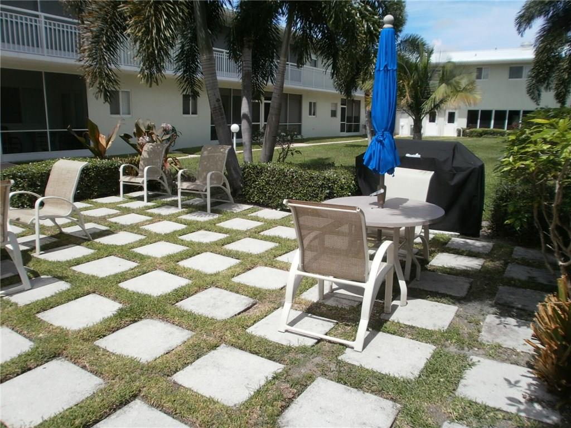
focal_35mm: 26
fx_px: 429
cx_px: 286
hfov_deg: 67.3
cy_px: 214
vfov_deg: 53.1
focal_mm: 4.65
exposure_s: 1/250
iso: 100
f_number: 7.8
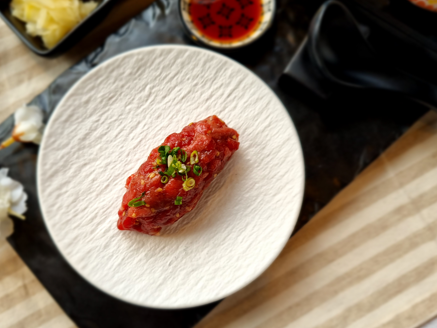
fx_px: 379
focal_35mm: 30
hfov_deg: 59.7
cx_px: 188
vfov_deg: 46.7
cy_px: 179
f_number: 1.8
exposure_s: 1/422
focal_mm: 5.4
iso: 50
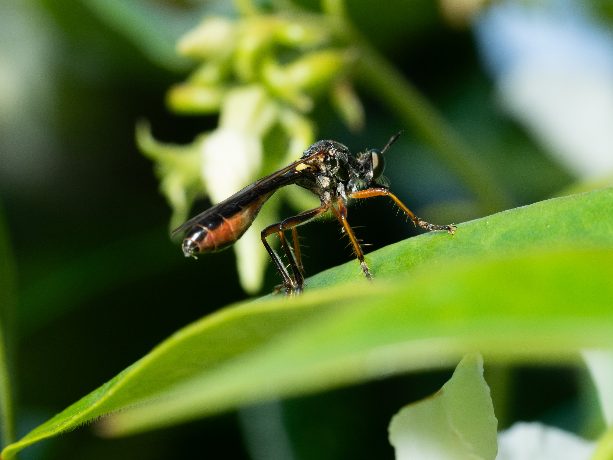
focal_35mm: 120
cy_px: 230
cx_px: 306
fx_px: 2125
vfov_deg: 12.3
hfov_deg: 16.4
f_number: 9
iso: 800
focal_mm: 60
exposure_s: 1/250
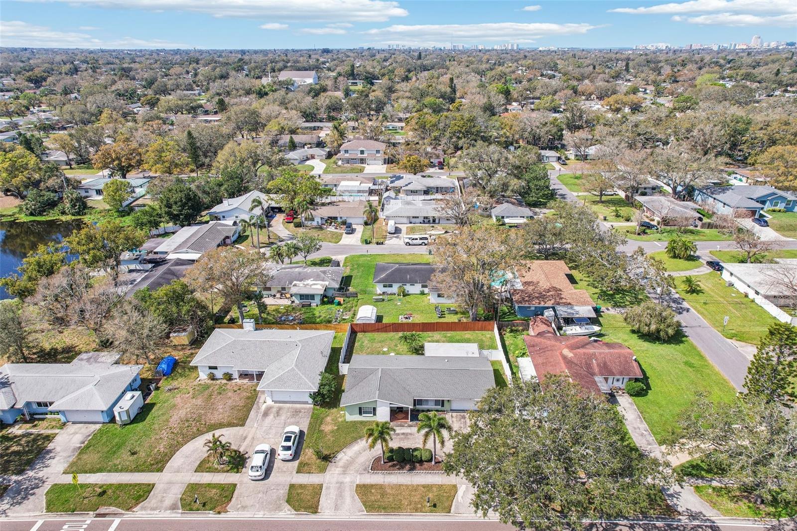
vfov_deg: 57.2
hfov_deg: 78.6
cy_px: 266
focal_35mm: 22
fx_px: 487
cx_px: 398
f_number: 2.8
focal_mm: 8.4
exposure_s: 1/2000
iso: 120
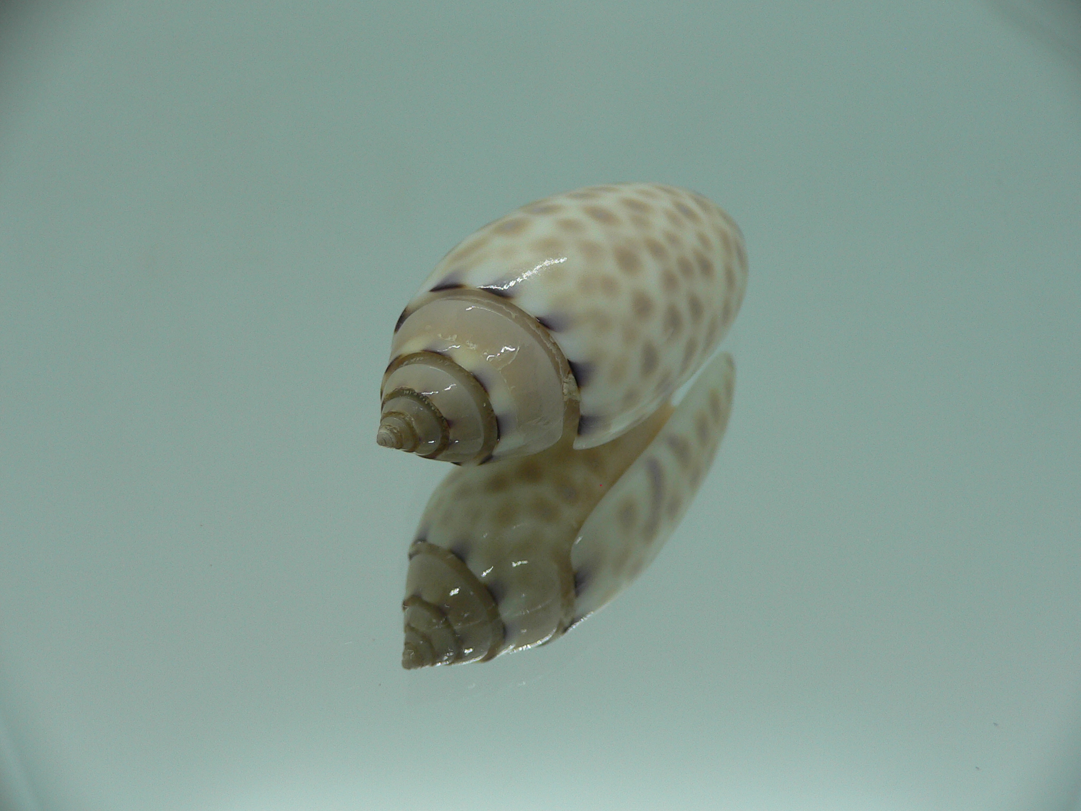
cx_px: 540
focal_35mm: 35
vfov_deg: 40.7
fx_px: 1093
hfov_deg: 52.6
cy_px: 406
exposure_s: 1/60
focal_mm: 4.6
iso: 80
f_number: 2.8
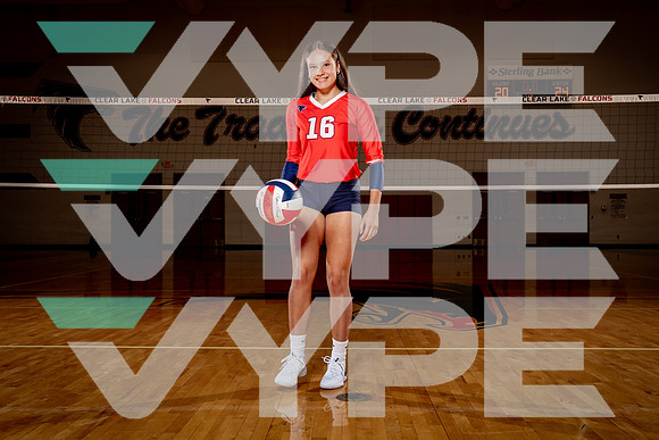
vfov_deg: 36.1
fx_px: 675
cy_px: 221
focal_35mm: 37
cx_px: 327
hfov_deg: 52.0
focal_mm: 35
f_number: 5.6
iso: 125
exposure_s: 1/250
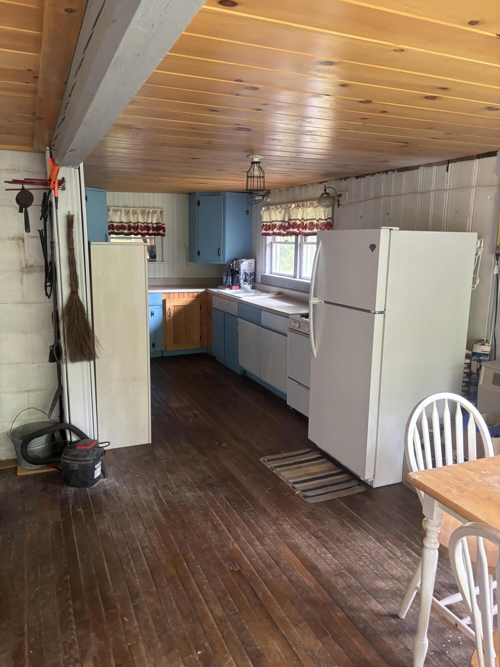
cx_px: 250
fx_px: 501
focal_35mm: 26
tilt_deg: -11.7
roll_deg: -1.2
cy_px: 334
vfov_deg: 67.3
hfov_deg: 53.1
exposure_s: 1/60
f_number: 1.6
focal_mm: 5.96
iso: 400
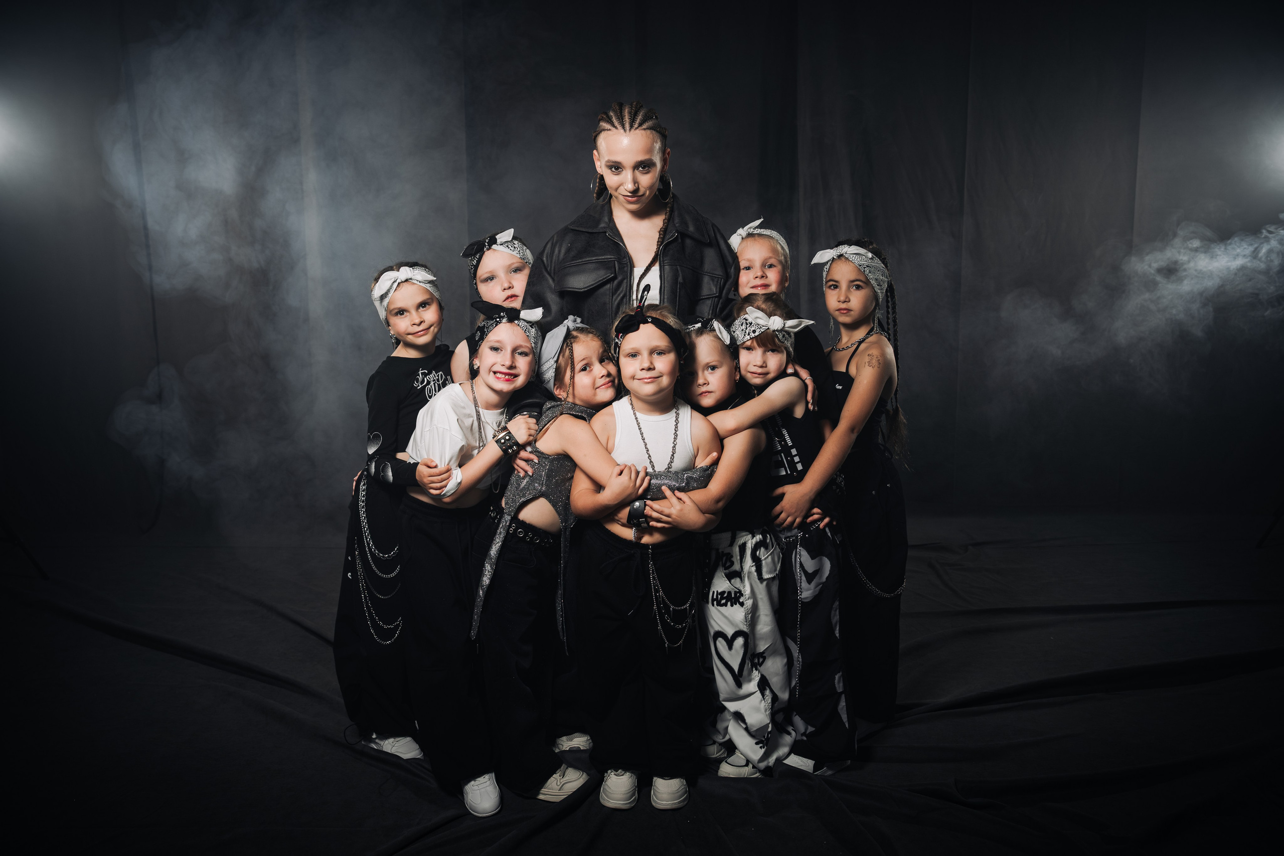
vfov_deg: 46.4
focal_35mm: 28
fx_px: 999
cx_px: 642
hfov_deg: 65.5
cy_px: 428
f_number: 4
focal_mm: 28
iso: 400
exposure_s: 1/125
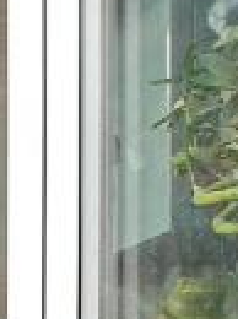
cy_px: 485
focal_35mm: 114
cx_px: -648
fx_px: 1049
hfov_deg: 8.5
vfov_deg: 15.8
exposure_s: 1/15
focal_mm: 10
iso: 250
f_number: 8
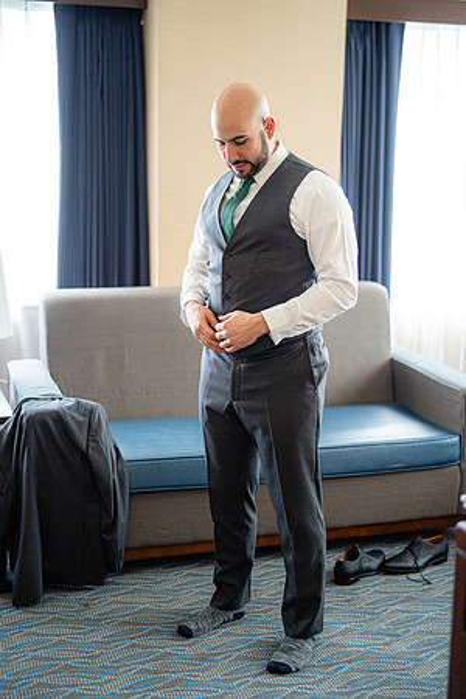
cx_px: 233
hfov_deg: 27.0
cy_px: 350
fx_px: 971
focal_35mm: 50
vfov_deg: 39.6
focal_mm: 50
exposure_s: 1/500
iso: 800
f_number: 1.4
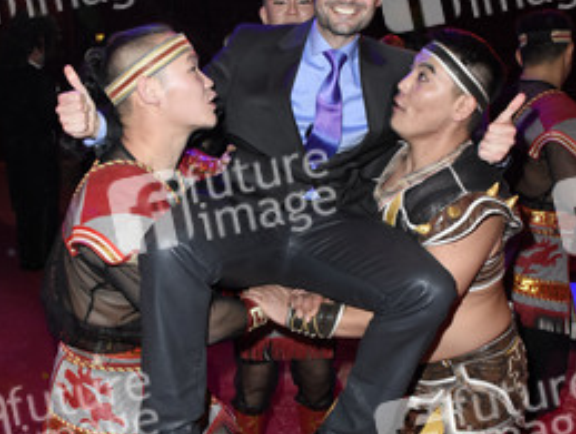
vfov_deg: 35.4
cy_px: 314
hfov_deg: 46.7
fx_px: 667
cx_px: 287
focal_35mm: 40
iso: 1600
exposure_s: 1/160
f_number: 6.3
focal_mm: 18
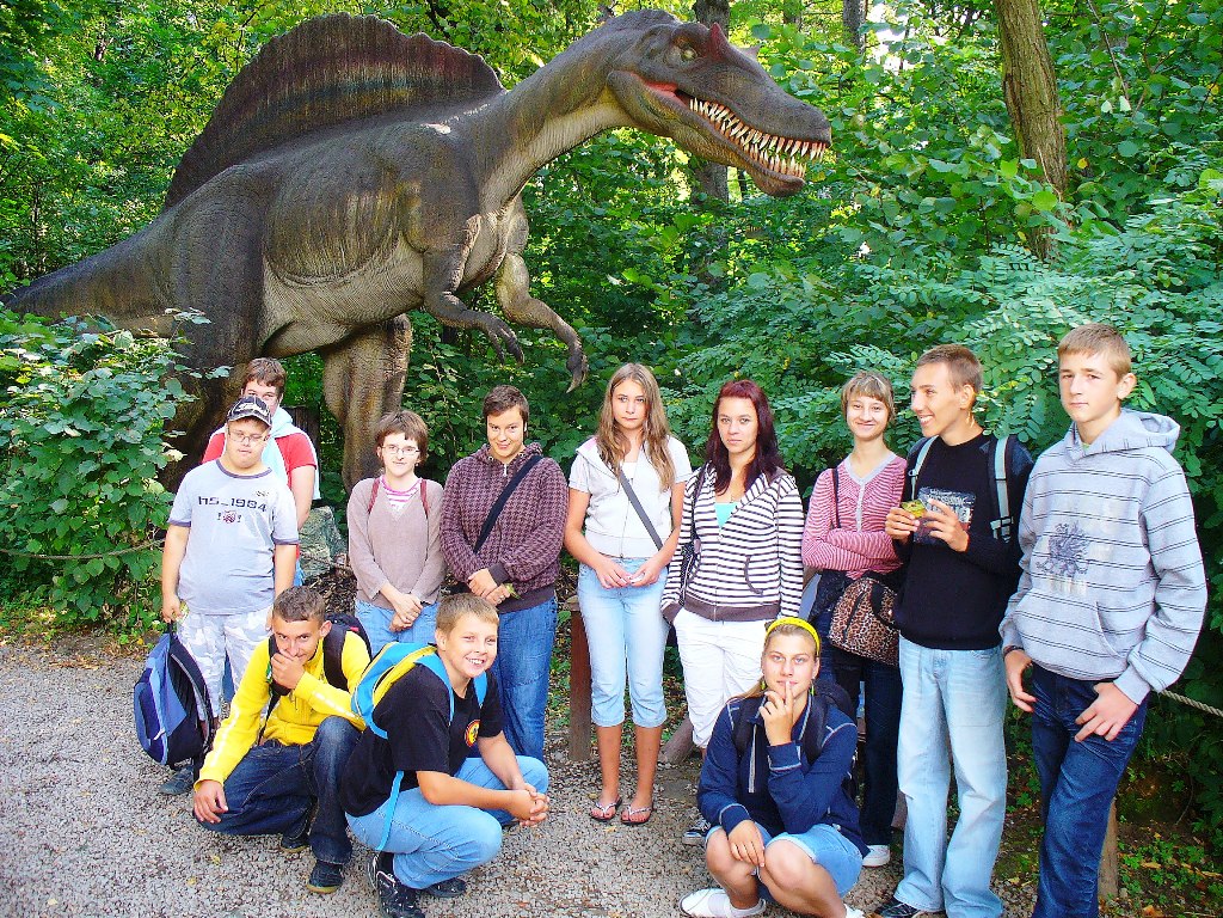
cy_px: 459
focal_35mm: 37
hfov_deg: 50.1
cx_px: 612
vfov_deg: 38.7
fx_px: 1307
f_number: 2.8
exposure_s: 1/50
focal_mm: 6.1
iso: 100
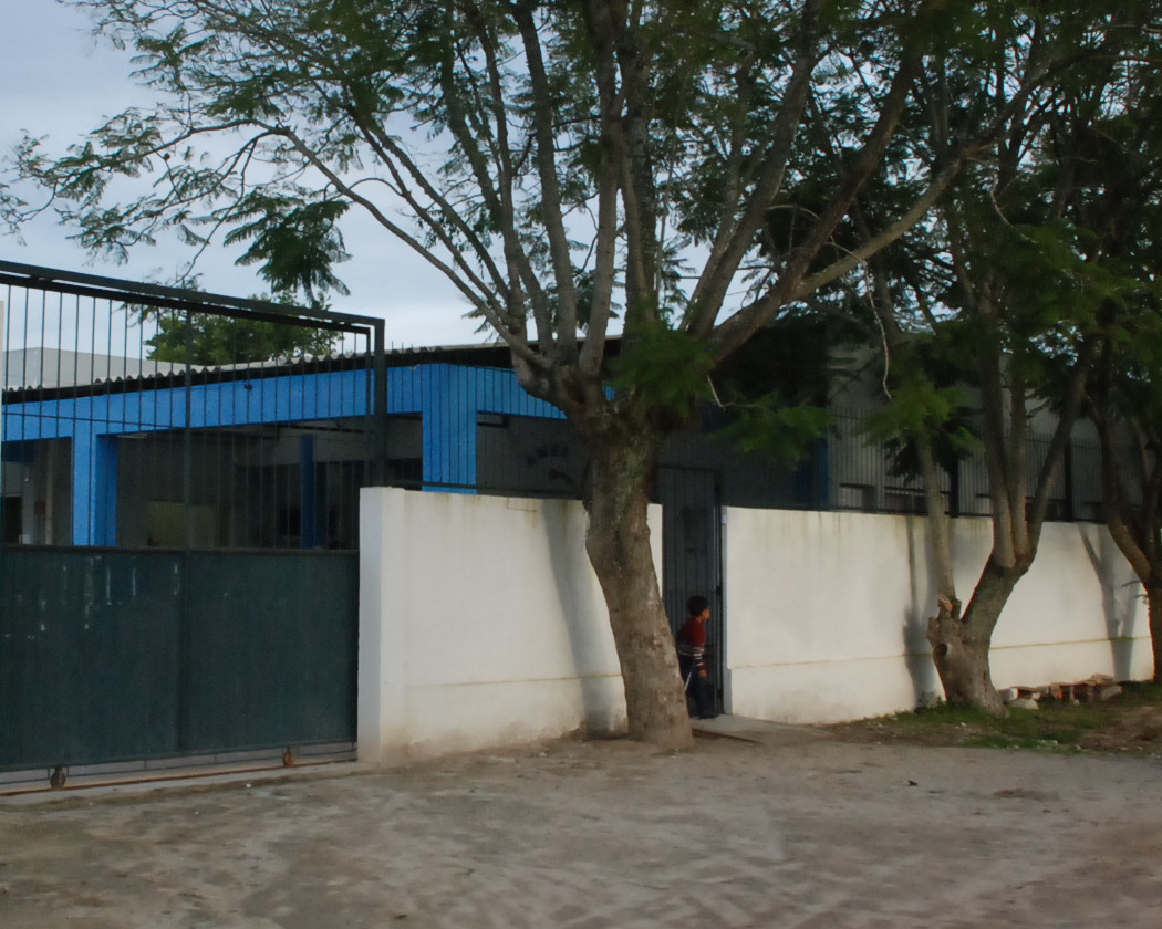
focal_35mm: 52
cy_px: 431
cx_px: 469
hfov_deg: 35.9
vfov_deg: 29.1
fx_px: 1788
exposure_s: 1/250
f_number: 8
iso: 1000
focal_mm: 20
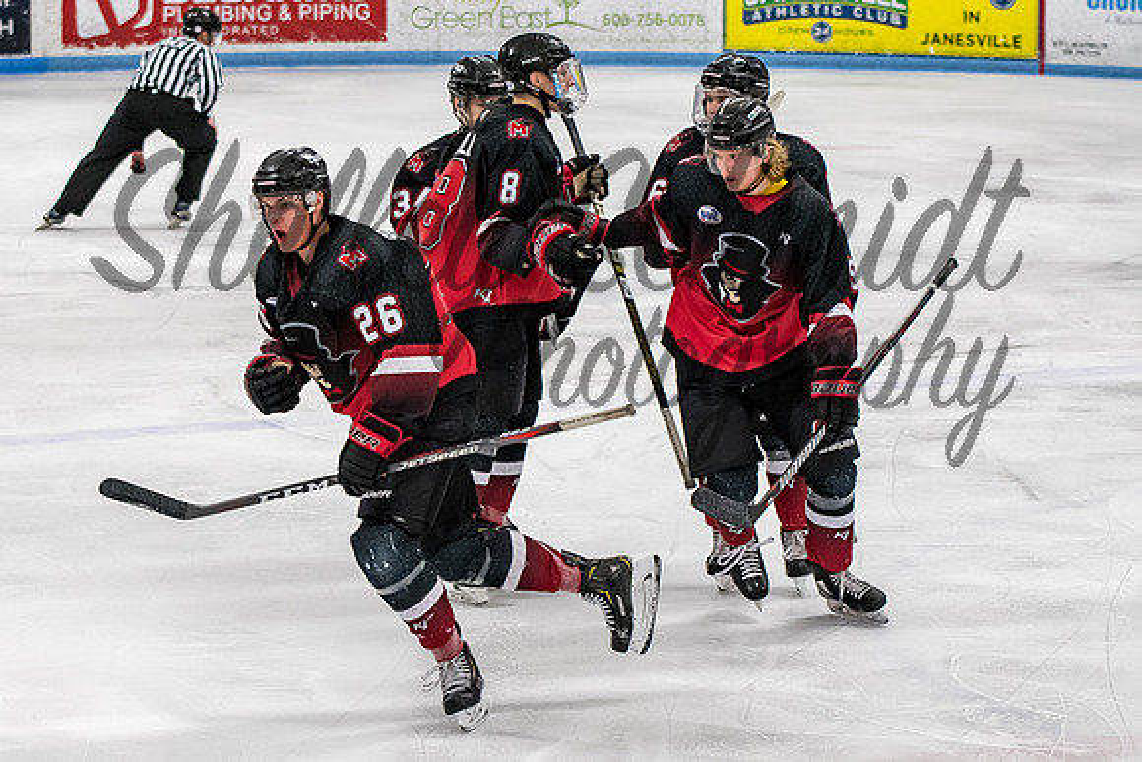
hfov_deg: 12.5
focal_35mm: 164
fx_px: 5215
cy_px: 276
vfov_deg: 8.4
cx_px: 466
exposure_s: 1/800
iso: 2000
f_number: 3.2
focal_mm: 80
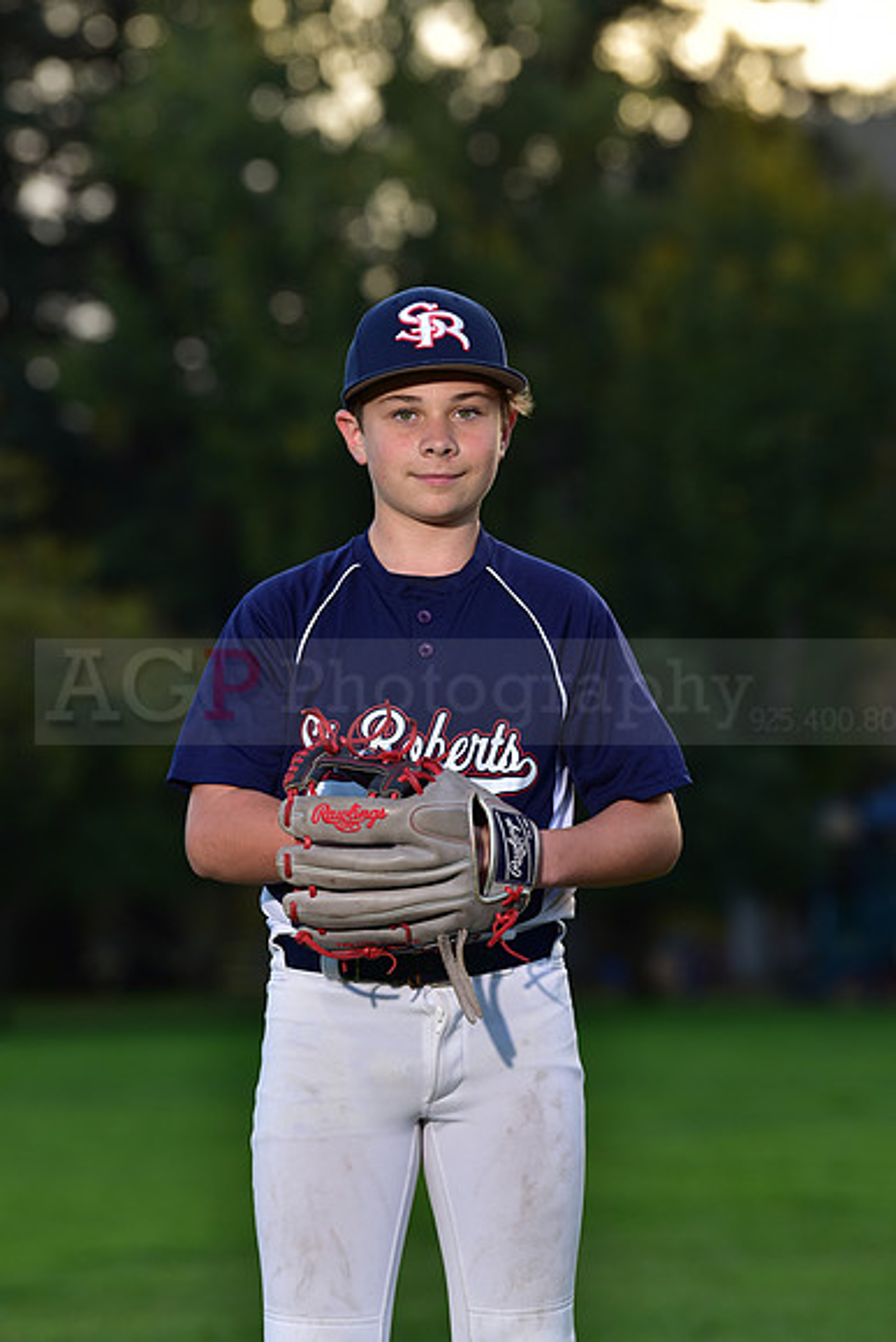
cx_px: 448
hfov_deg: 8.1
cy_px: 671
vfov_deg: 12.1
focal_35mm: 170
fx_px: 6342
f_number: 5
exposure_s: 1/250
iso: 200
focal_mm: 170
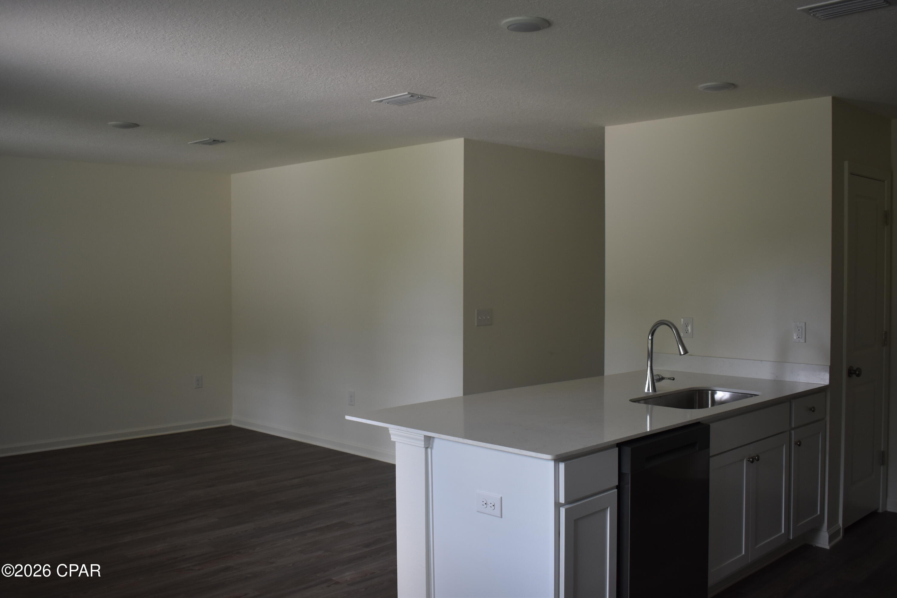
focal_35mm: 33
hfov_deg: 57.2
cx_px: 448
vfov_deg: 40.0
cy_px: 299
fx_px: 822
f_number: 4
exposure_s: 1/60
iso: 400
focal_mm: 22
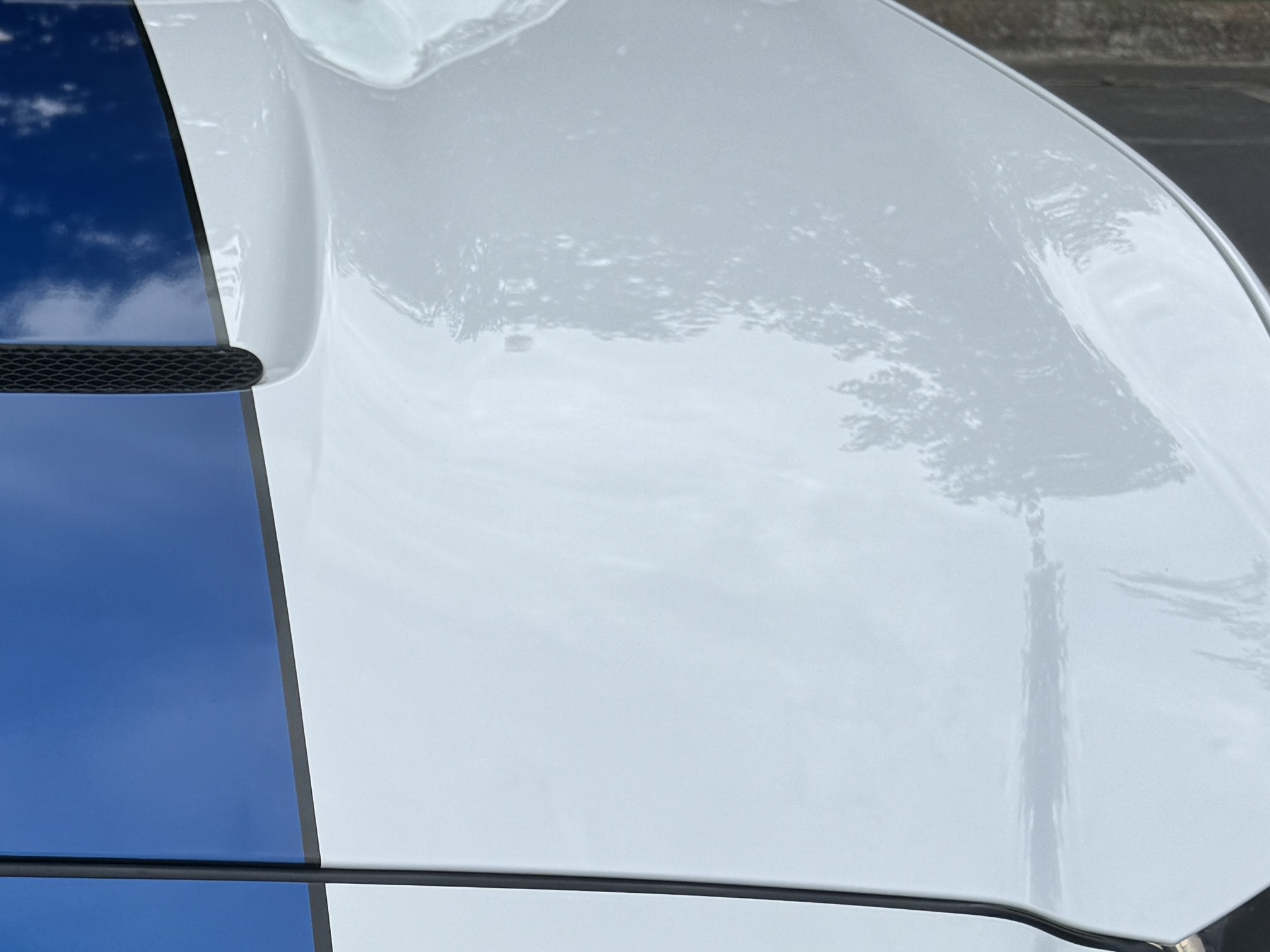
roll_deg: -0.8
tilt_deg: -30.8
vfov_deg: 20.8
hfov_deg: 26.3
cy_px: 978
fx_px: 2495
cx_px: -136
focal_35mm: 68
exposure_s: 1/3802
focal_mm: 6.76
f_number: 1.78
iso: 80
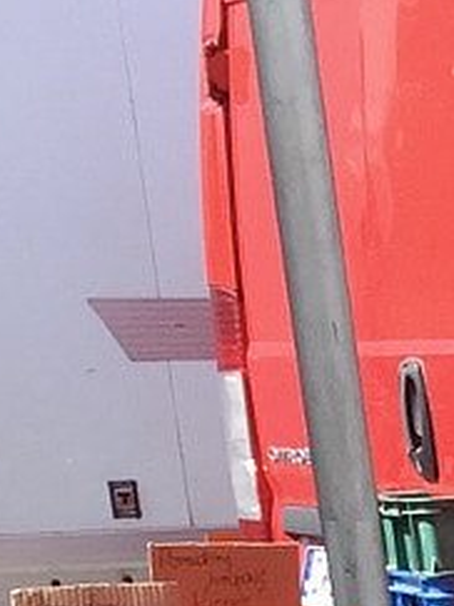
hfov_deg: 6.9
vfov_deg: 9.3
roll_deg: +0.7
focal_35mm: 191
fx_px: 3343
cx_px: 1417
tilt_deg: -15.4
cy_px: 1456
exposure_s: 1/599
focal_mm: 4.15
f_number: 2.2
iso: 32
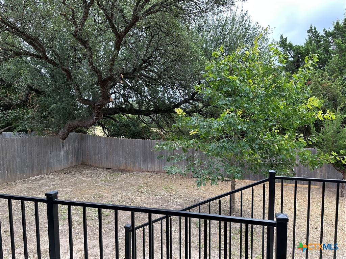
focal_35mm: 24
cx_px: 173
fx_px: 240
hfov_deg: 71.6
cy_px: 130
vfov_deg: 56.8
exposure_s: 1/415
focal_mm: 6.86
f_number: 1.78
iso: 80
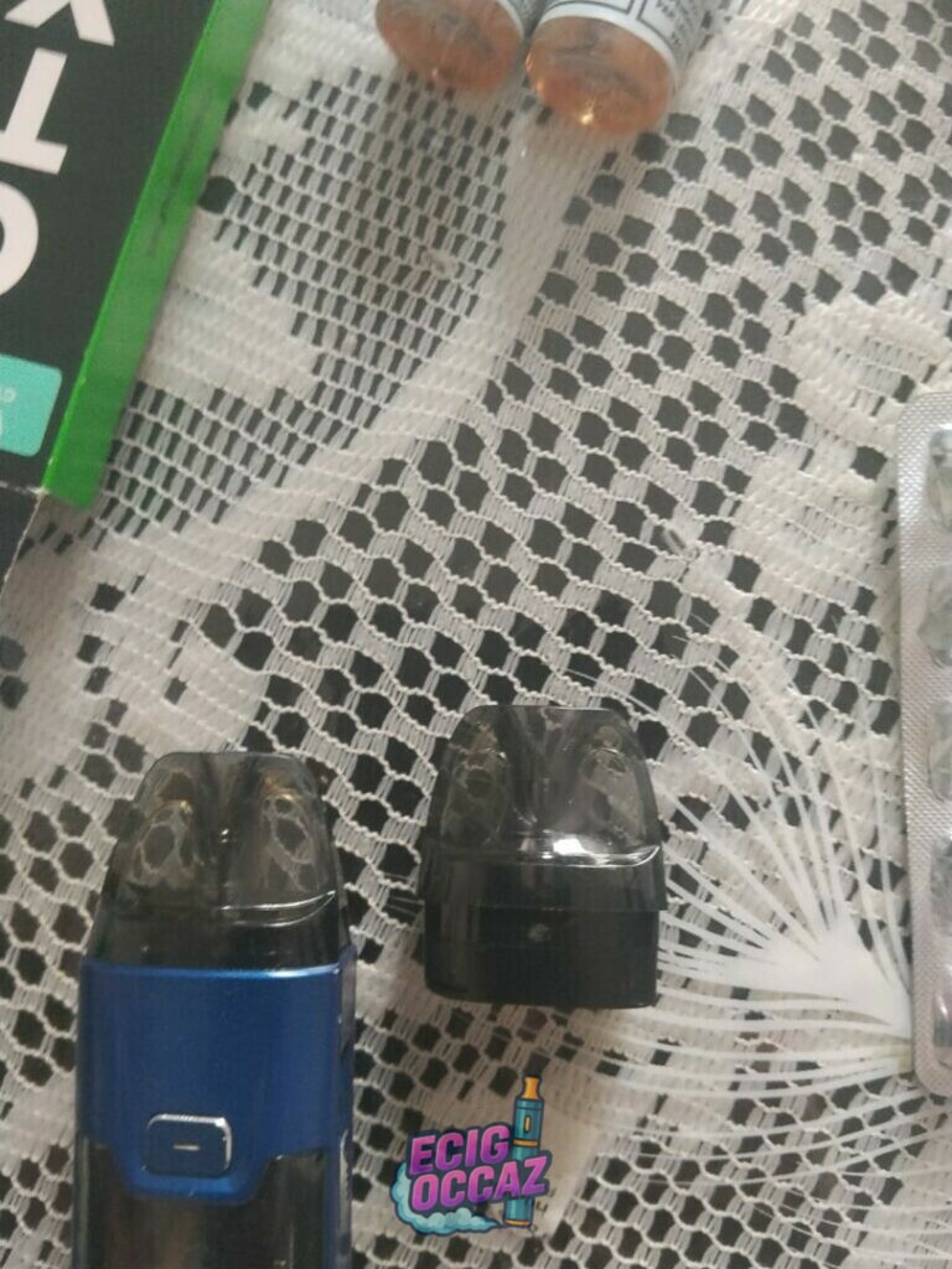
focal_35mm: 29
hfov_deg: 48.2
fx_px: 1063
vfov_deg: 61.7
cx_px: 476
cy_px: 634
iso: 500
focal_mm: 3.96
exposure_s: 1/25
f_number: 1.8
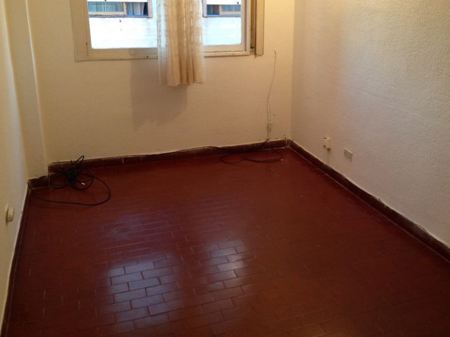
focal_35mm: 40
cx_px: 256
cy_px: 133
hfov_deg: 46.7
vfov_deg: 35.8
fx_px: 520
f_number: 2.4
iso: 160
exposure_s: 1/20
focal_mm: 4.12
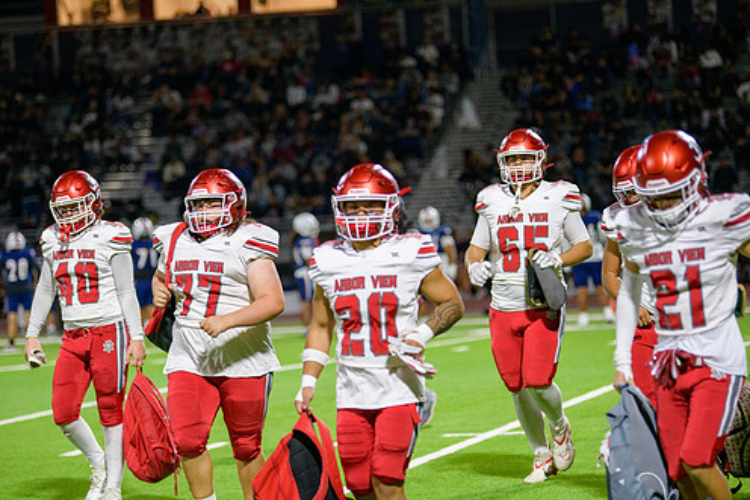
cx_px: 361
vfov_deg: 8.7
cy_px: 291
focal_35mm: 158
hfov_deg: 13.0
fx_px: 3292
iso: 2000
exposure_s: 1/320
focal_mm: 135
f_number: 2.8
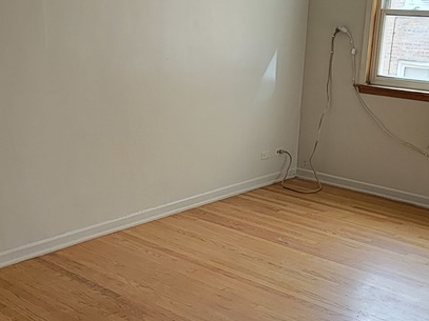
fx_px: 570
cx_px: 219
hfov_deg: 41.2
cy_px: 207
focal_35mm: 46
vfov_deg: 31.3
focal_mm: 2.2
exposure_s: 1/60
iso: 80
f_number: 2.2
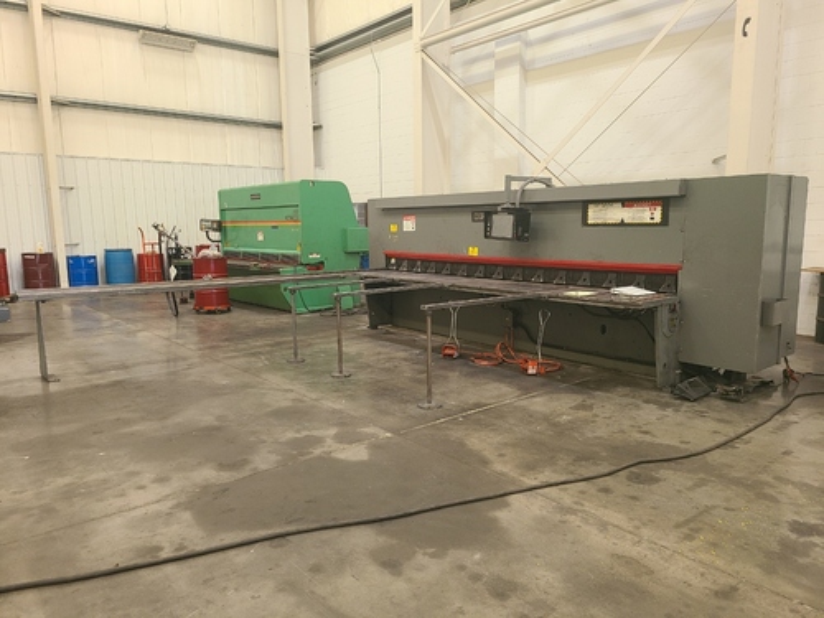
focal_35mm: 26
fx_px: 619
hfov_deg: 67.3
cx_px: 412
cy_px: 309
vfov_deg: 53.1
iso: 250
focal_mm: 5.4
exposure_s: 1/60
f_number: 1.8
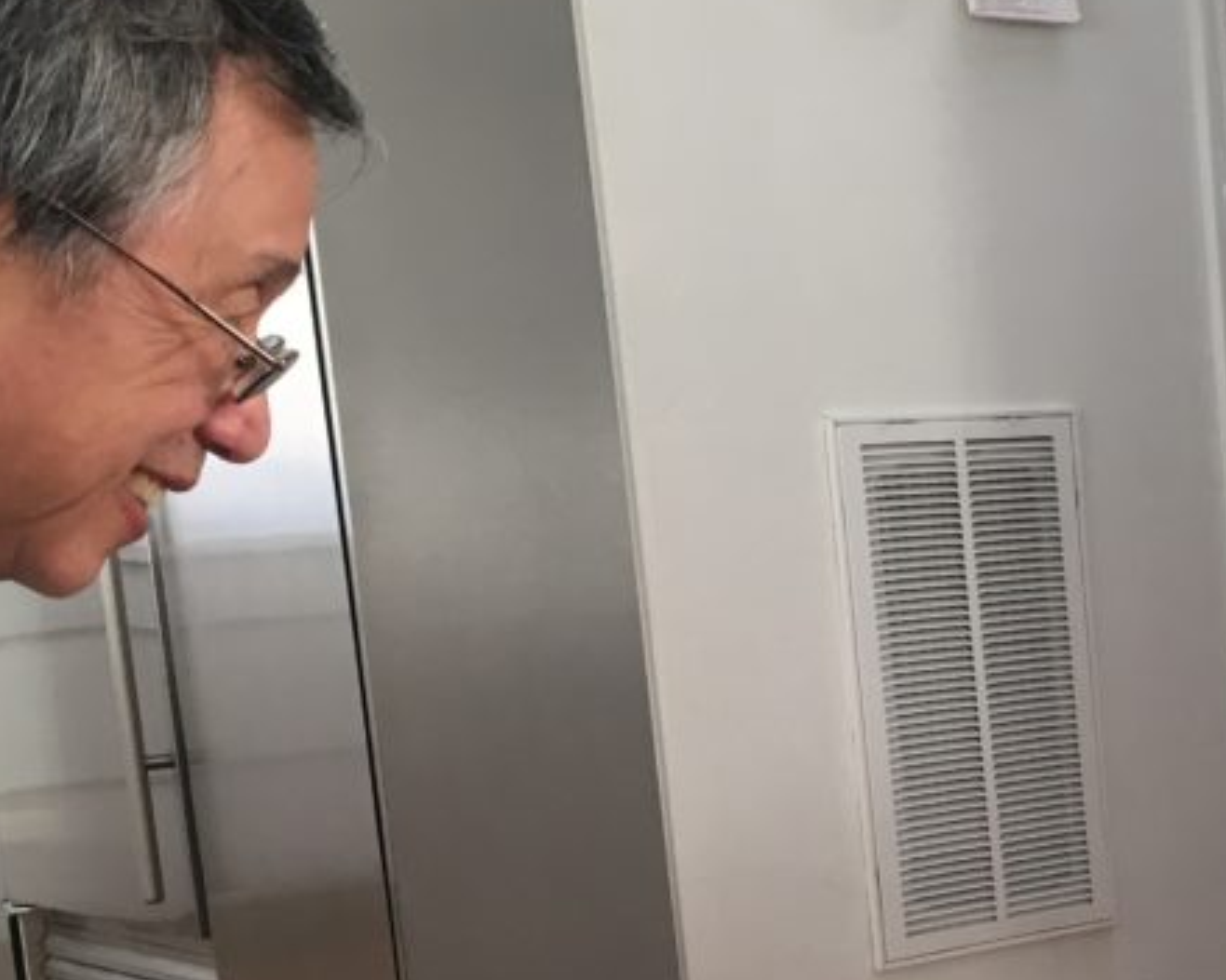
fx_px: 2394
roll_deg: +4.9
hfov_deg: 27.7
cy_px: 854
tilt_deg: -6.7
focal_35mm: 66
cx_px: 1086
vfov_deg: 22.6
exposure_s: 1/30
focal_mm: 4.15
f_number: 2.2
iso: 50
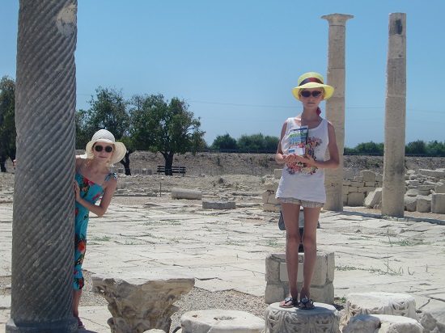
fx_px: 848
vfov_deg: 22.2
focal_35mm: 66
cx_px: 222
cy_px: 166
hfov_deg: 29.4
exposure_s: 1/160
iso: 64
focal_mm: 11.7
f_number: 10.9
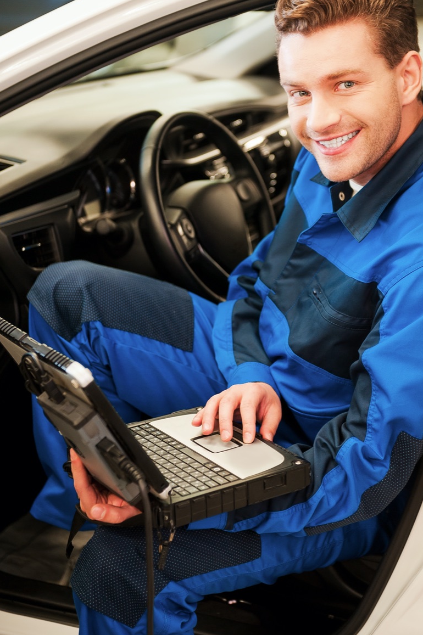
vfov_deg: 27.0
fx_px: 1323
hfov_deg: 18.1
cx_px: 252
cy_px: 276
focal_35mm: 75
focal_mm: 62
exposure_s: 1/30
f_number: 3.2
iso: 250
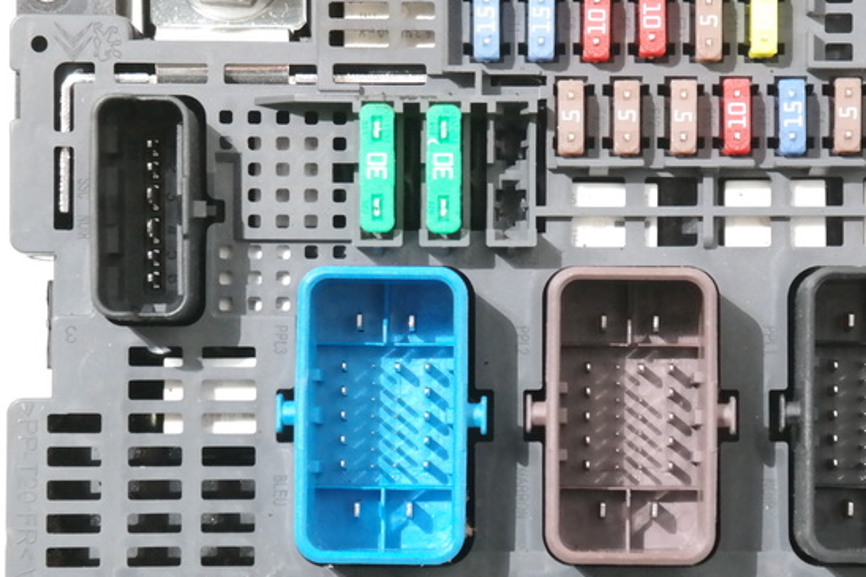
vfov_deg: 8.7
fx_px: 3775
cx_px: 591
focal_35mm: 157
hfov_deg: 13.1
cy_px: 314
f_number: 5.6
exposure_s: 1/80
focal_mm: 55
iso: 3200
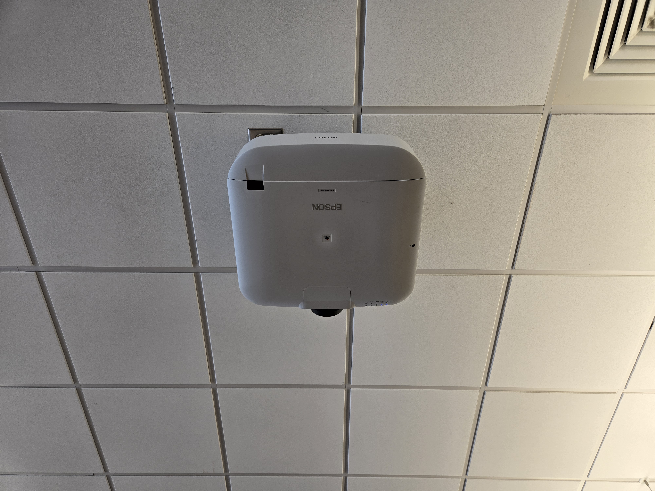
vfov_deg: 58.9
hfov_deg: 73.9
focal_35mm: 23
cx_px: 328
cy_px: 246
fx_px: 435
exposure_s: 1/120
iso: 40
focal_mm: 5.4
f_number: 1.8
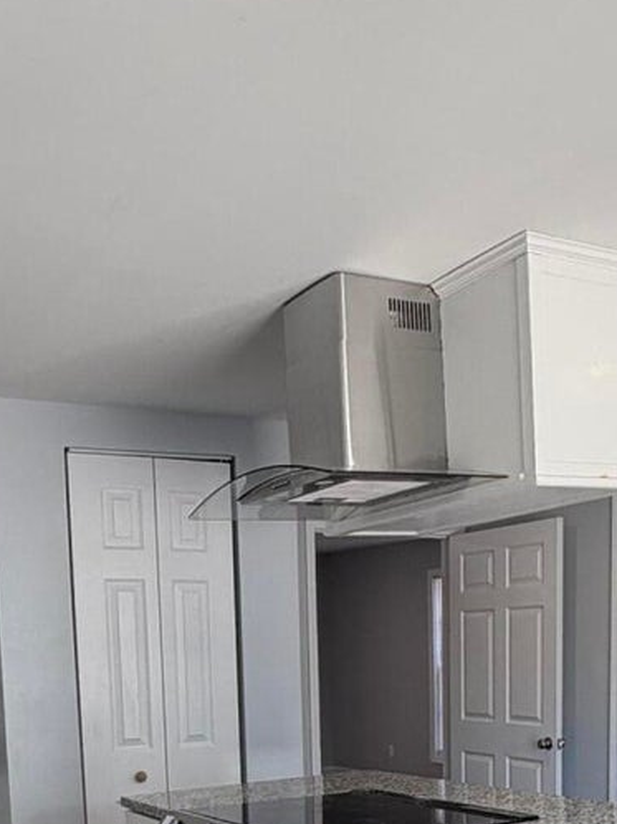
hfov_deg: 32.1
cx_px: 339
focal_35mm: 45
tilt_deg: -9.0
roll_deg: +0.4
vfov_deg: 38.1
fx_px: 1070
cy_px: 796
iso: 64
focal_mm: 2.22
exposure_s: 1/120
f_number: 2.2
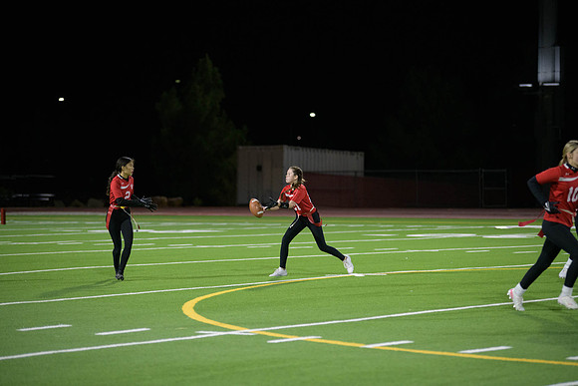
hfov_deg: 14.7
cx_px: 289
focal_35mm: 140
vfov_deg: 9.8
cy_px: 193
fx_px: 2248
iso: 3200
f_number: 2.8
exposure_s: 1/640
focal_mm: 140
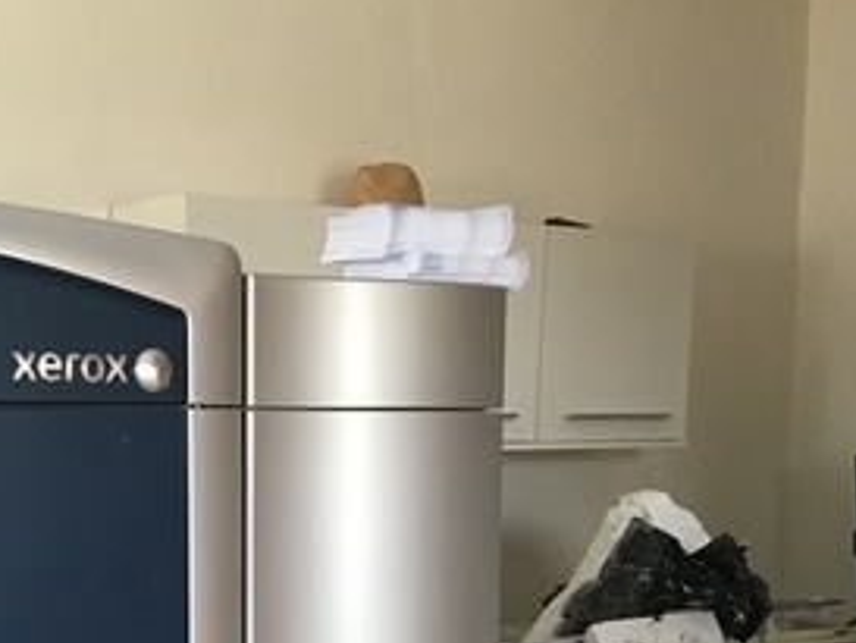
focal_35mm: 68
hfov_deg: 27.8
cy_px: 643
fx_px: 1682
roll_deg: +0.9
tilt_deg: -6.0
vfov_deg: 20.9
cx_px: 132
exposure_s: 1/33
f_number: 2.2
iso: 200
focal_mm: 4.15
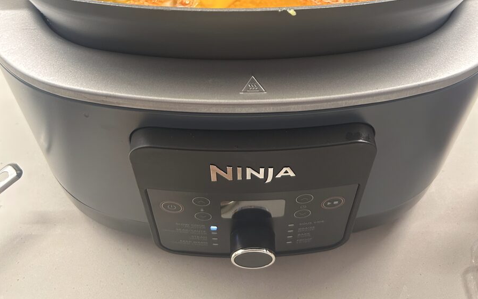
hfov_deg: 52.7
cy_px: -5
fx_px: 482
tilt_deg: -40.1
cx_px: 239
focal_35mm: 37
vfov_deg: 31.6
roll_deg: -0.2
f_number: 1.5
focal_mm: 5.7
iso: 200
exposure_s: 1/60
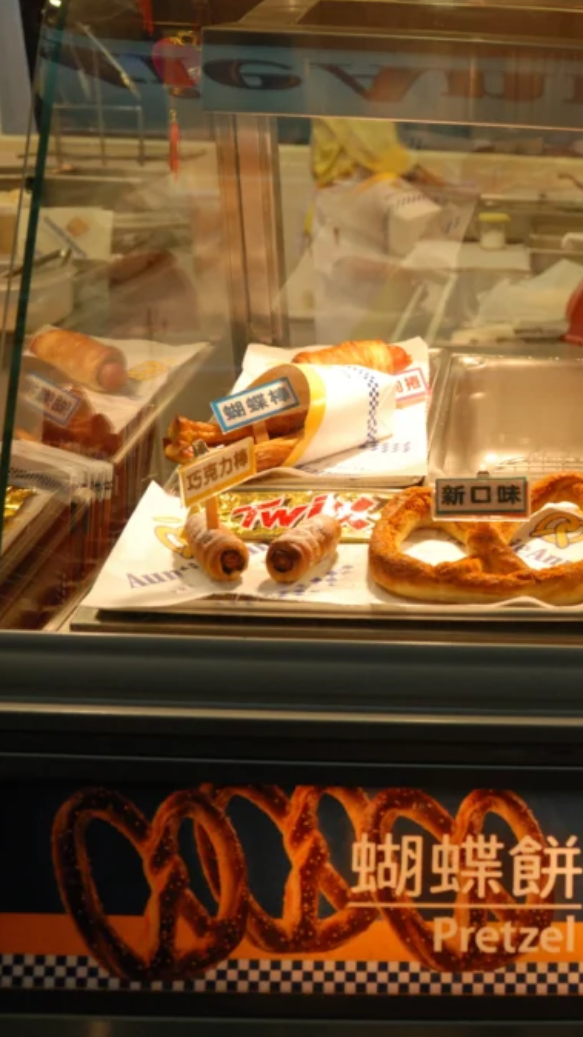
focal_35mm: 43
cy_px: 516
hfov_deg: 25.6
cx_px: 646
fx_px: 1182
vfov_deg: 47.4
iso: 400
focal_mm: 18
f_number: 3.5
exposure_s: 1/40
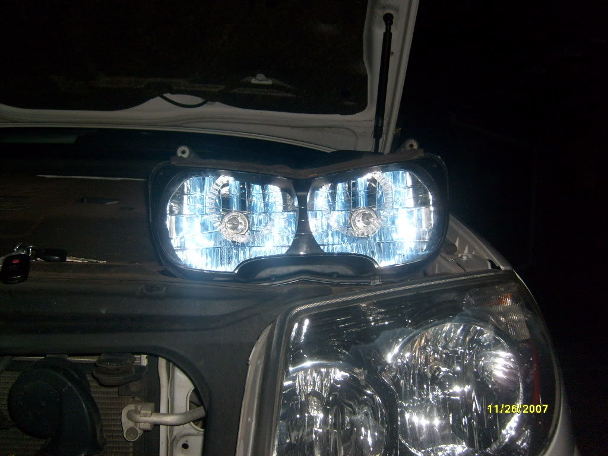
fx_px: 615
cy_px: 228
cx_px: 304
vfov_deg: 40.7
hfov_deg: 52.6
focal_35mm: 35
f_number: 2.8
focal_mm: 5.8
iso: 100
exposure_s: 1/45
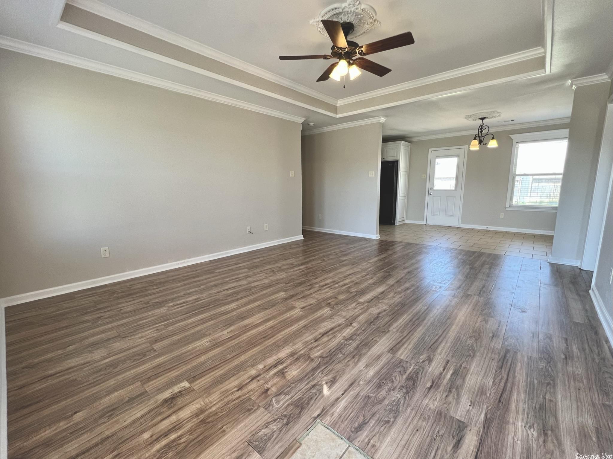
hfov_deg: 106.2
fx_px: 230
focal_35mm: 13
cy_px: 230
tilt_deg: -9.6
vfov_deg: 89.9
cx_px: 306
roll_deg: +3.5
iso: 125
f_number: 1.8
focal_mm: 1.57
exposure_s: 1/120
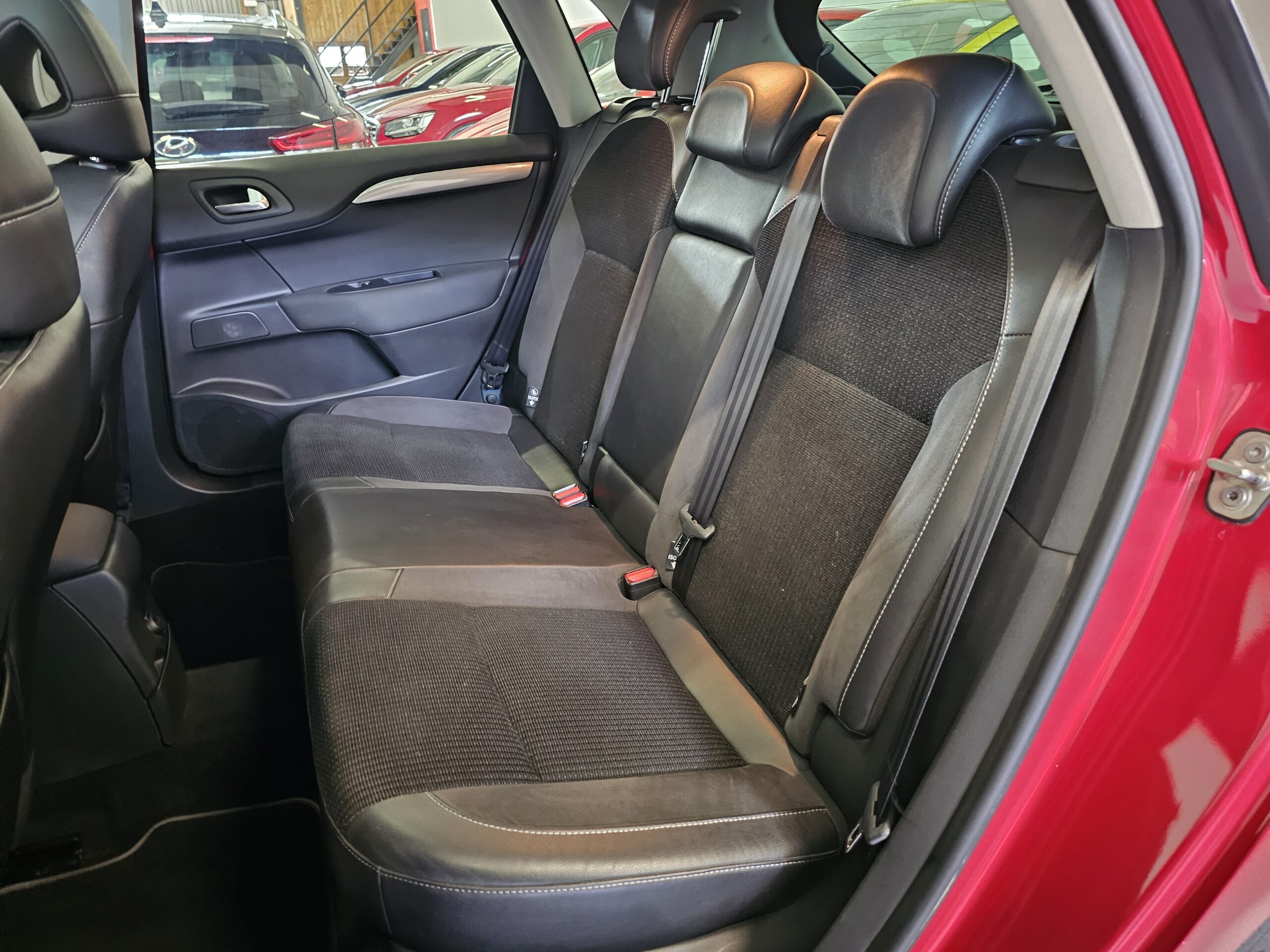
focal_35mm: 23
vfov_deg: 58.9
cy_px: 476
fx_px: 844
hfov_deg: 73.9
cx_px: 635
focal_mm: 6.3
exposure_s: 1/17.2
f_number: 1.7
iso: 1250
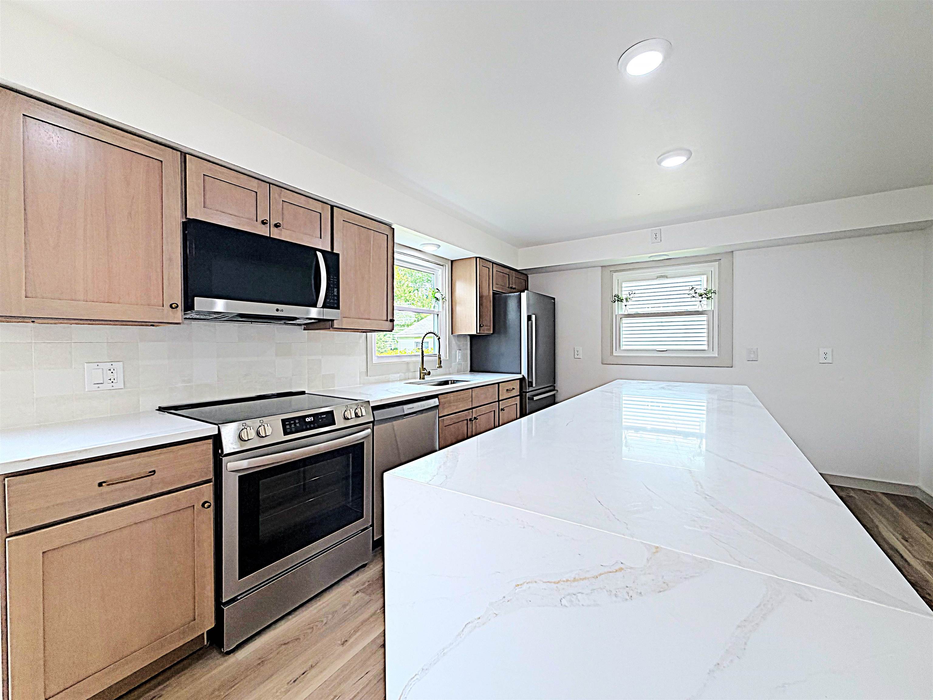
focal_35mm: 14
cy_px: 350
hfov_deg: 102.1
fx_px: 377
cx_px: 466
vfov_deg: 85.7
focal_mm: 2.22
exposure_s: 1/120
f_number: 2.2
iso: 80
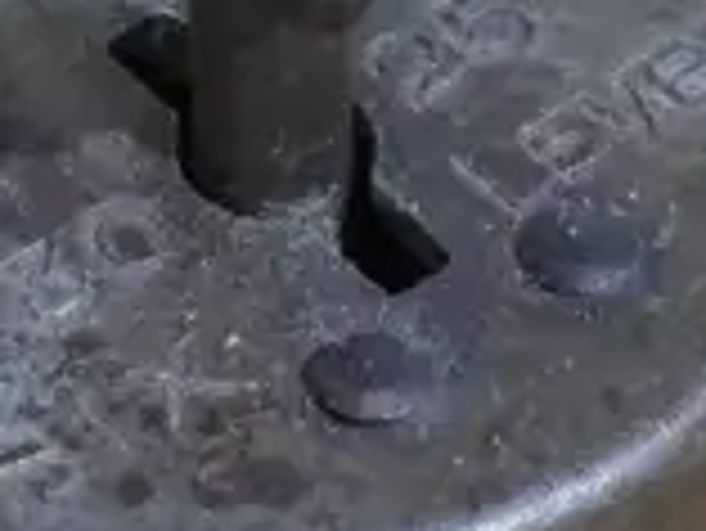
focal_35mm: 314
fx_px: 6409
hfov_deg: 6.3
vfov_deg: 4.6
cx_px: 414
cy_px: -754
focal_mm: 24
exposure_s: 1/60
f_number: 5.2
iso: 1600
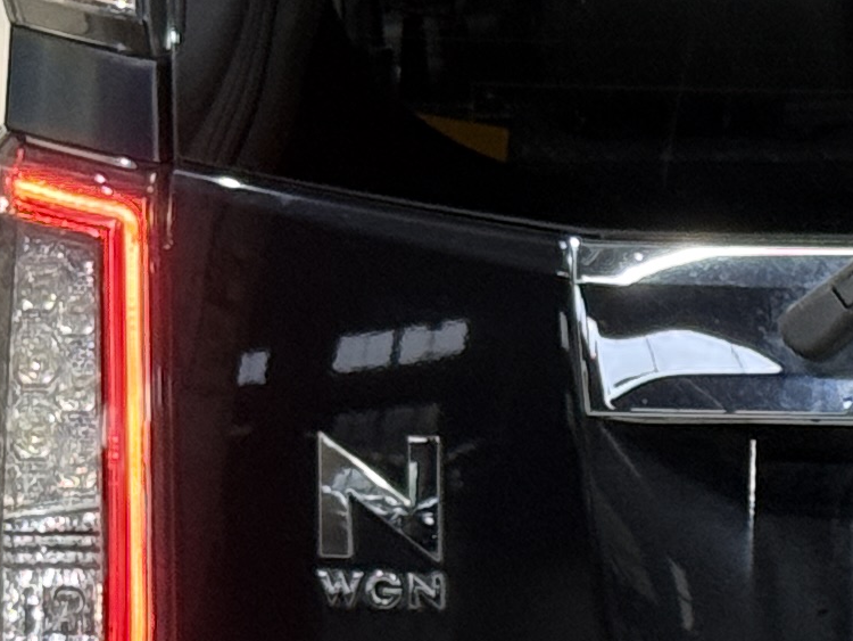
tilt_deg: -10.6
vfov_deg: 5.7
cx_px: 1113
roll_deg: +0.0
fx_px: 6360
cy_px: 695
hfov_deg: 7.6
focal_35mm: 258
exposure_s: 1/60
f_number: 1.78
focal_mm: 6.76
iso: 160
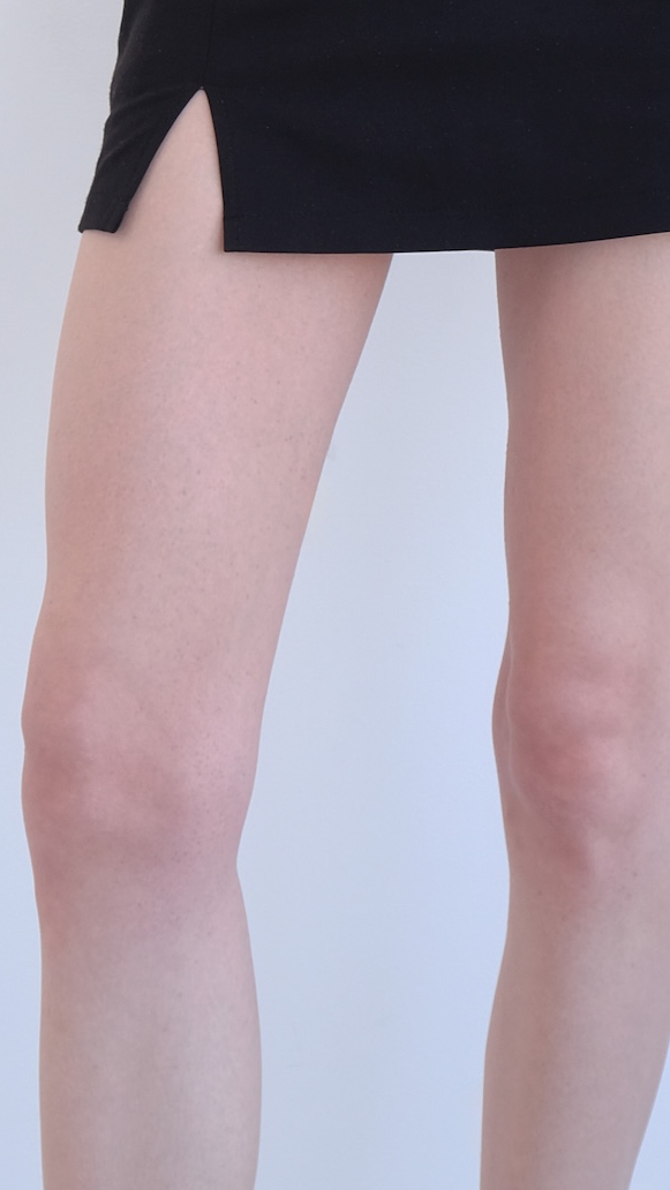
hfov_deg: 8.0
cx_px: 510
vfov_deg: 14.1
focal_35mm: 151
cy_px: 132
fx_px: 4766
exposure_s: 1/125
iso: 400
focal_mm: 27.7
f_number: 4
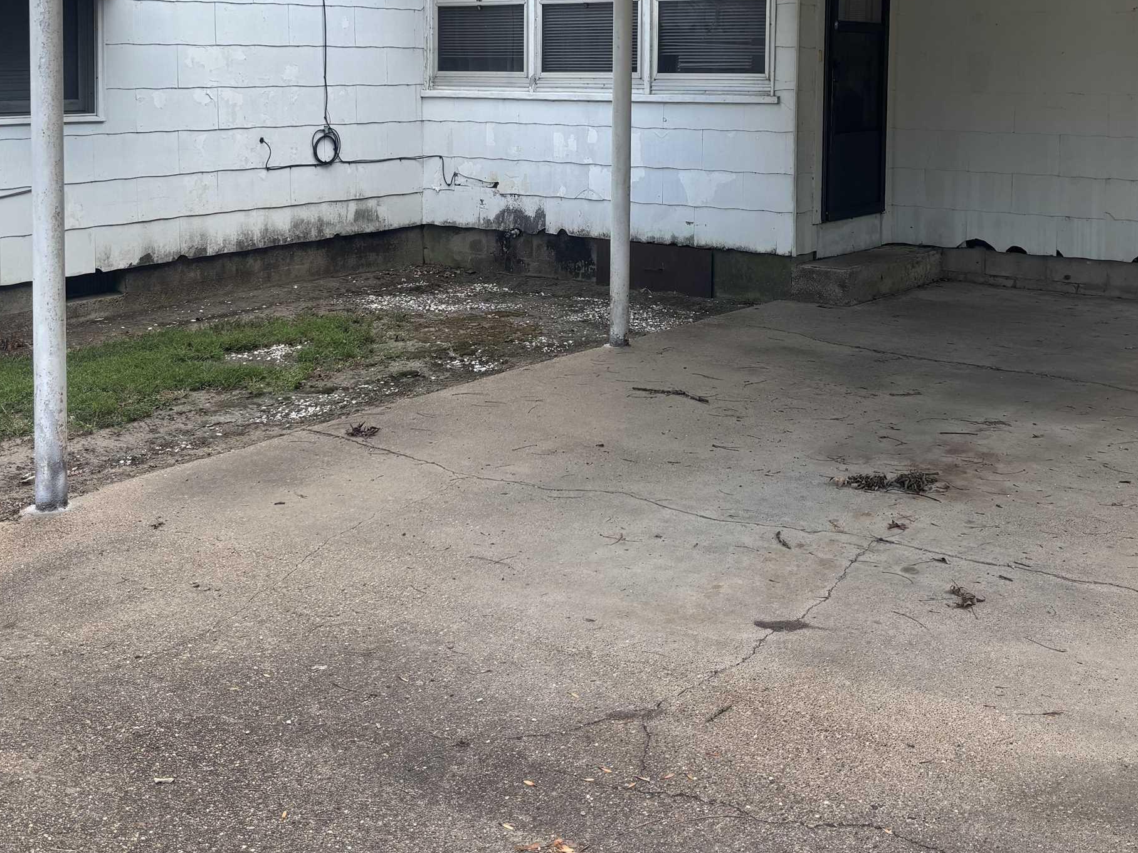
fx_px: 1446
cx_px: 604
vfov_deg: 31.8
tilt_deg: -2.2
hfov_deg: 42.9
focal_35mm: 44
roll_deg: -0.7
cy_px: 141
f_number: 1.6
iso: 50
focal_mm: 5.96
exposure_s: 1/662
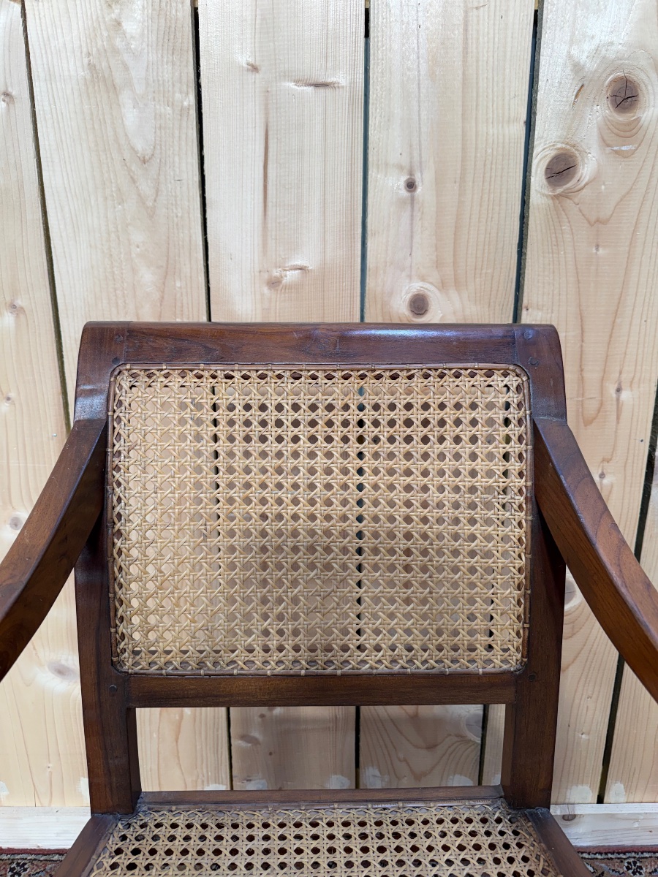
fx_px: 608
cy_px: 438
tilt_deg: -14.8
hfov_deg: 56.8
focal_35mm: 24
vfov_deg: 71.6
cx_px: 329
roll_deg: +0.1
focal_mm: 6.76
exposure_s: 1/100
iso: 64
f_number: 1.78
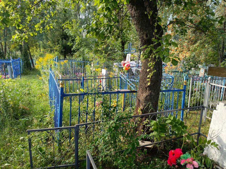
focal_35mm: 25
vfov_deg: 54.9
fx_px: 163
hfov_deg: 69.4
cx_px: 113
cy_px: 84
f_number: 1.69
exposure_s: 1/100
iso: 160
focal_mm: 4.76
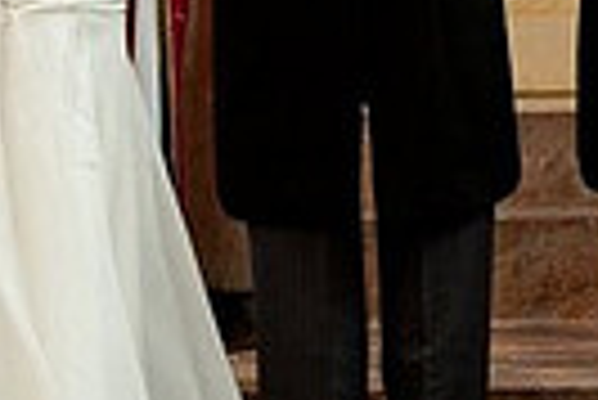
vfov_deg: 2.3
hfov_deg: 3.5
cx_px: 207
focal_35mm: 588
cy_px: -67
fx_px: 9778
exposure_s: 1/50
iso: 1000
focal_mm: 135
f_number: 2.8
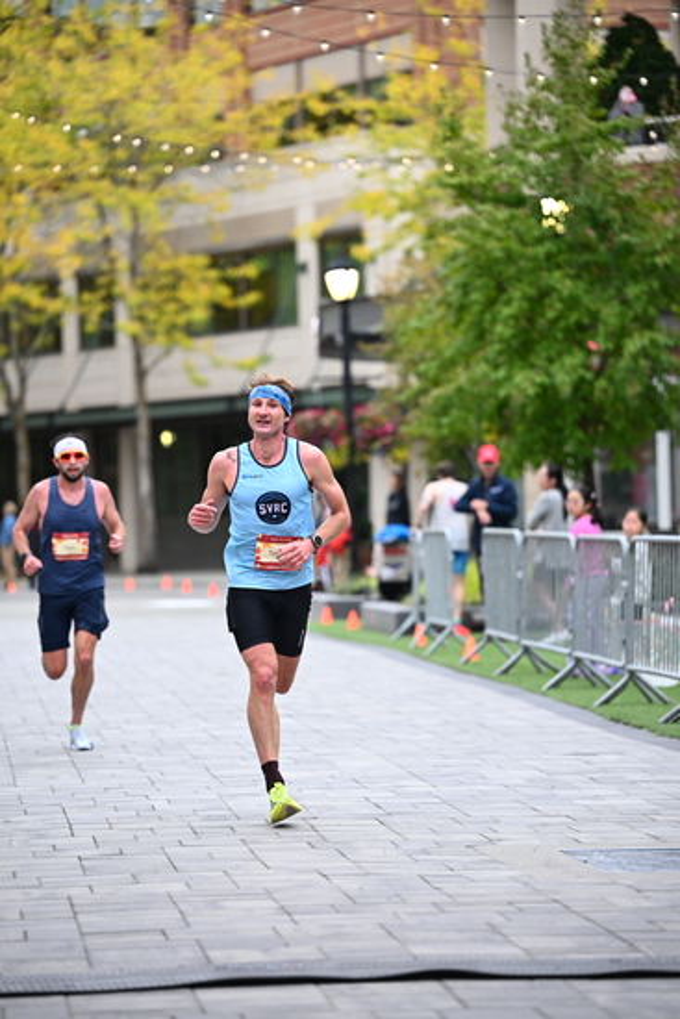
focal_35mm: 135
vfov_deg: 15.2
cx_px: 340
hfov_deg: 10.2
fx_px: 3822
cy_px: 510
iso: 1600
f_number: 2.8
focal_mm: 135
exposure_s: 1/800
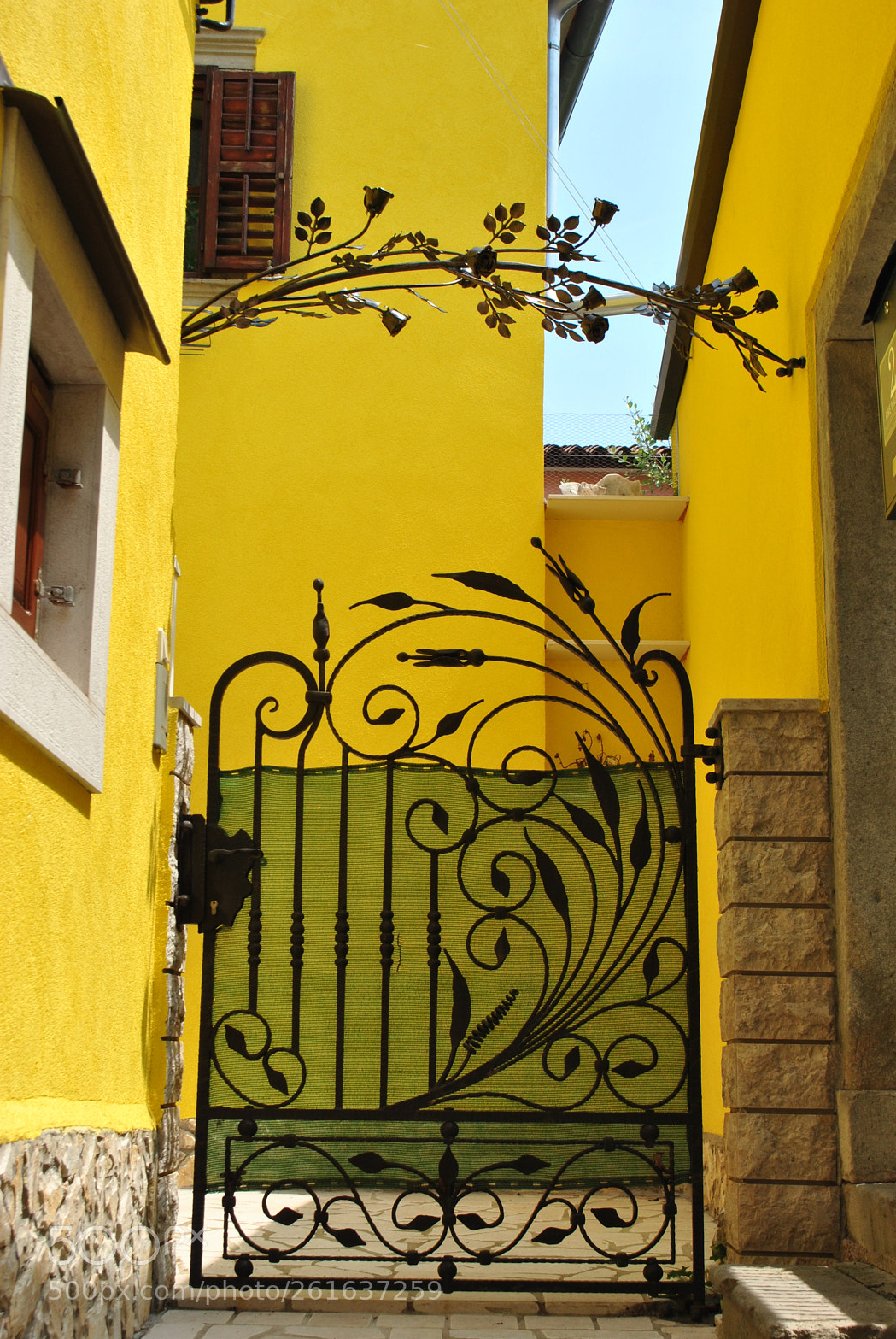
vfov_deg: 40.3
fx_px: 1824
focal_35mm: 49
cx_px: 452
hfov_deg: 27.6
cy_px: 674
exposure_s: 1/250
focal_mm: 32
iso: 200
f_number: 10
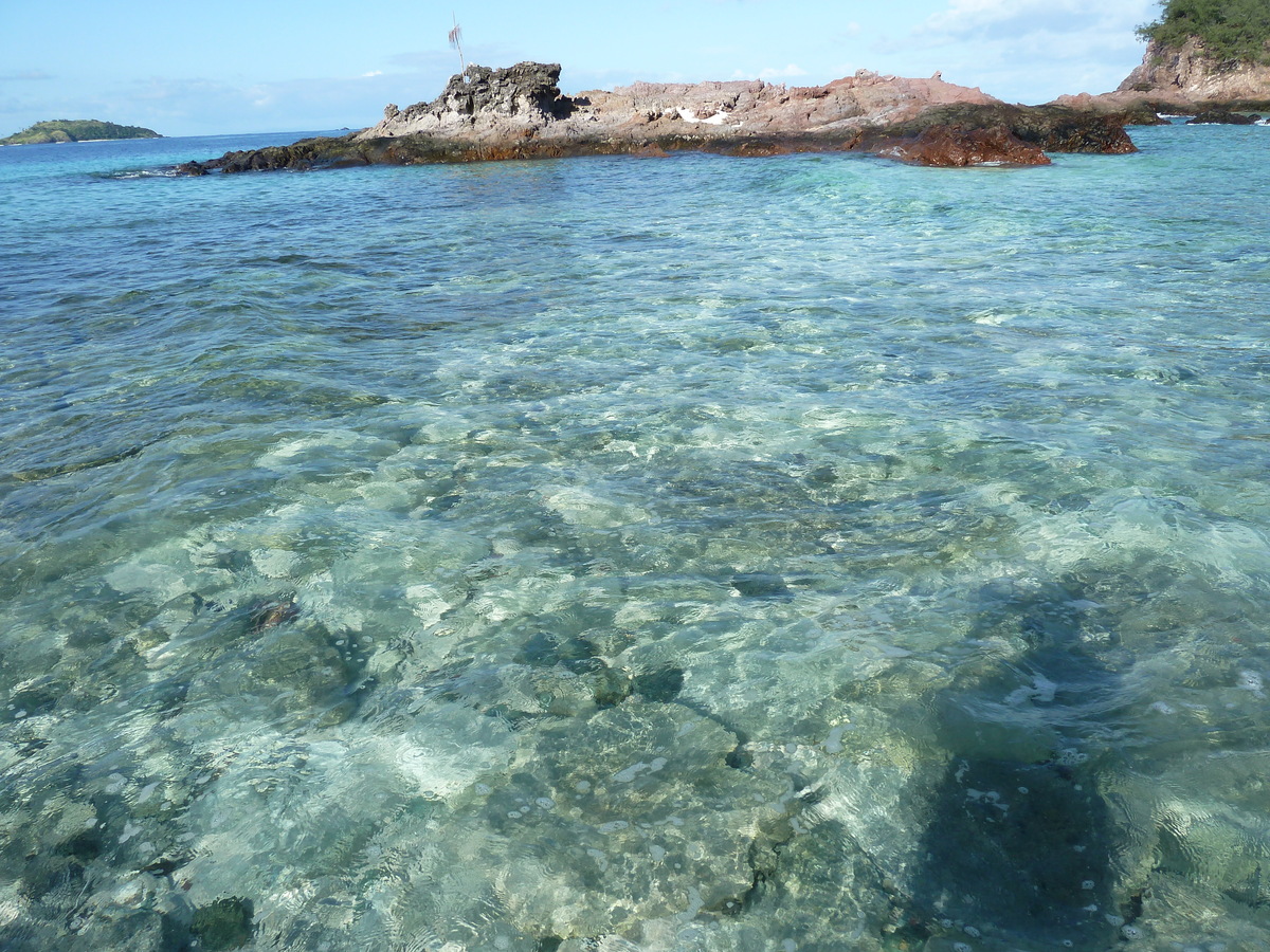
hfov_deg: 69.4
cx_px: 635
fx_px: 917
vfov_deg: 54.9
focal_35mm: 25
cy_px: 476
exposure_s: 1/400
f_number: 4
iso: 80
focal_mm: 4.1
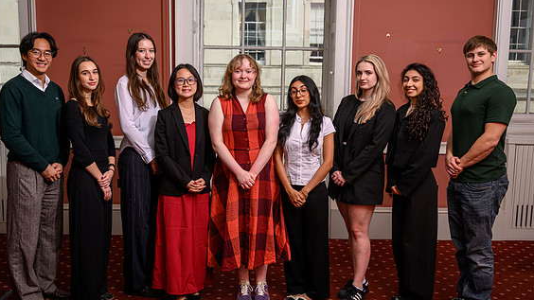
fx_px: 580
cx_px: 252
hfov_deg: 49.4
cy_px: 155
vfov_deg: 29.0
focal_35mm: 41
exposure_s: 1/200
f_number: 4.5
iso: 50
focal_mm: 36
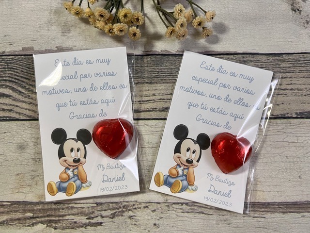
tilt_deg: -87.6
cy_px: 116
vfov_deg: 53.1
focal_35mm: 26
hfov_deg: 67.3
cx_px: 155
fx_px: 233
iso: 100
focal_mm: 5.7
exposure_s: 1/50
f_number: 1.5
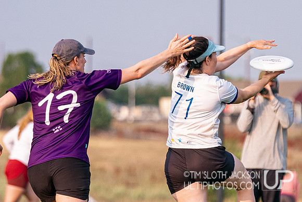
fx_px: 5051
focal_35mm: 602
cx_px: 228
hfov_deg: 3.4
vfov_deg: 2.3
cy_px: 133
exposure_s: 1/2500
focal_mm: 200
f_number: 4
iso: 640
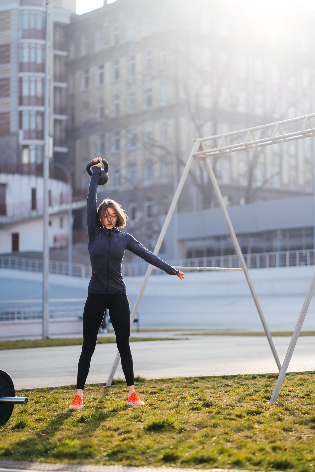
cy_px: 235
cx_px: 158
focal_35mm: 86
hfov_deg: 15.9
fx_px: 1129
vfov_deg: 23.6
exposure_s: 1/1250
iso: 100
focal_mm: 85
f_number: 1.8
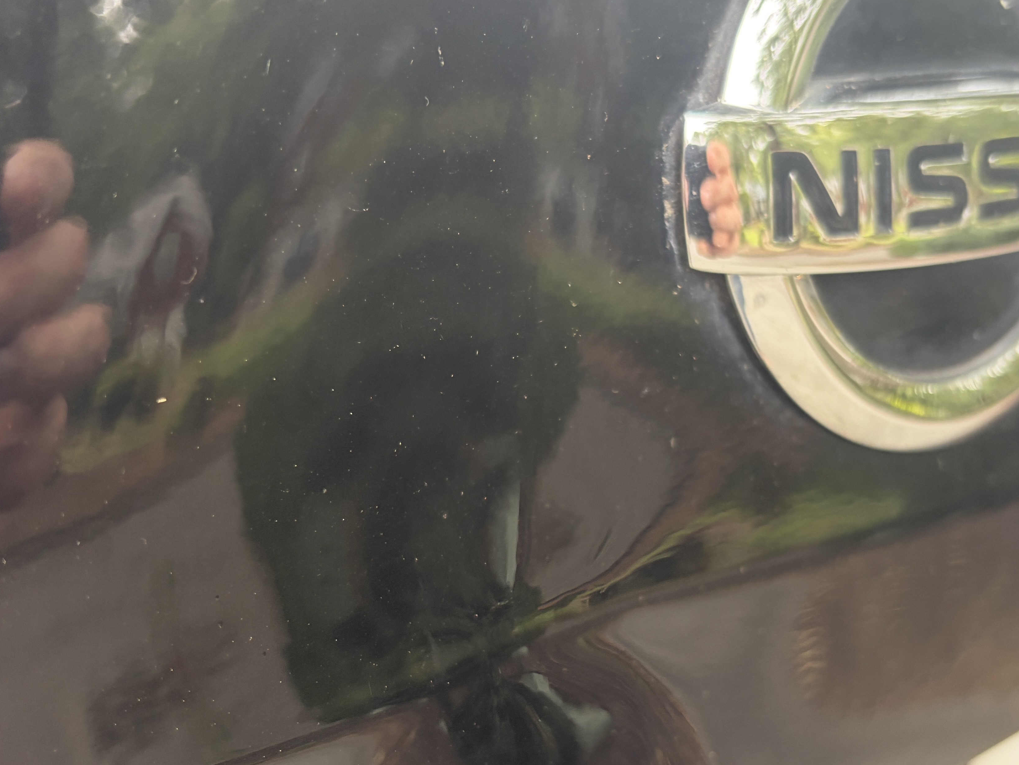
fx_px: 1325
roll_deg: -0.5
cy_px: 395
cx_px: 539
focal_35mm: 45
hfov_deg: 42.1
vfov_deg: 32.2
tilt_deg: -20.9
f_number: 1.6
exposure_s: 1/60
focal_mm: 5.96
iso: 160
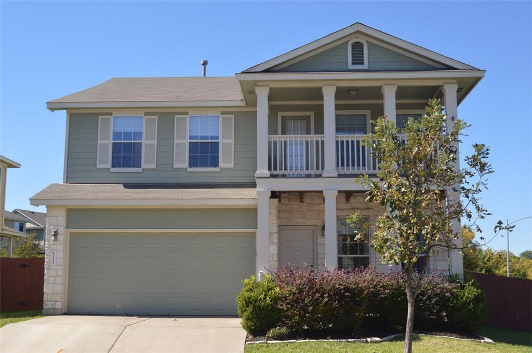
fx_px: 686
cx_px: 266
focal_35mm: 46
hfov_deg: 42.4
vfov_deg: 28.9
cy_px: 176
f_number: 6.3
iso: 100
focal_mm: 31
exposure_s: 1/160
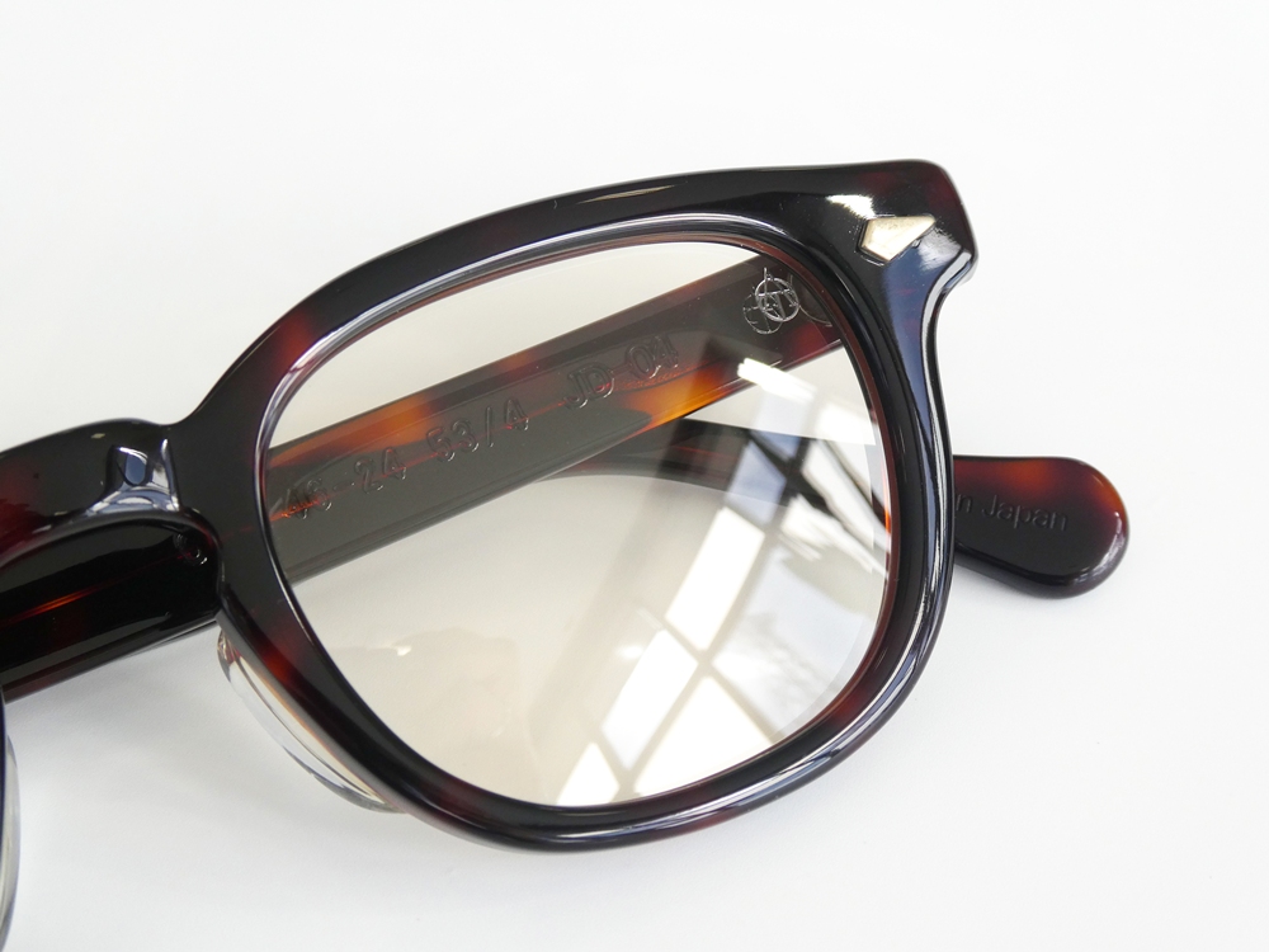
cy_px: 476
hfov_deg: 27.8
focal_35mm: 70
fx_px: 2566
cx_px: 634
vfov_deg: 21.0
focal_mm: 12.5
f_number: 4.5
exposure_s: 1/200
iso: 80
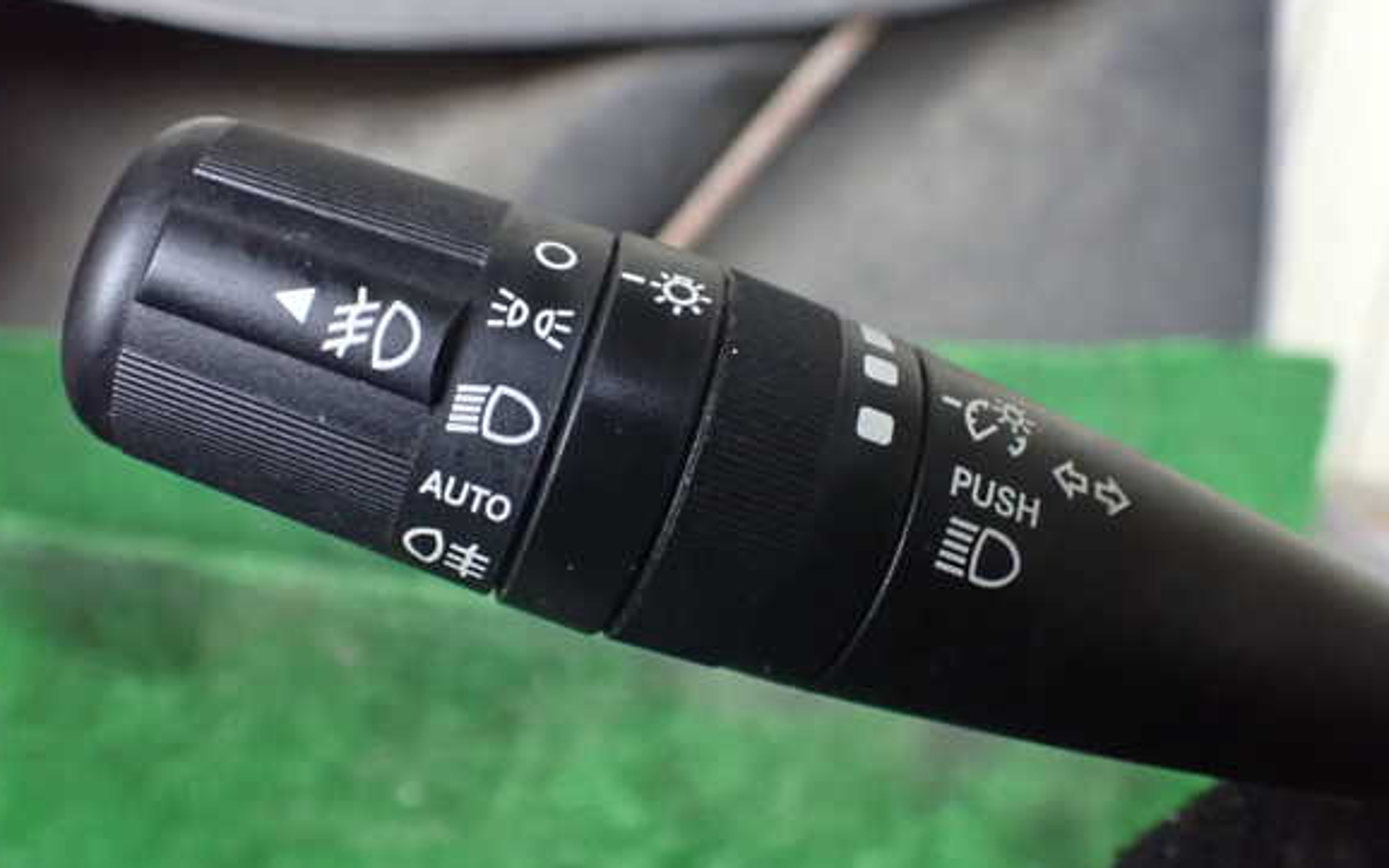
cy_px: 399
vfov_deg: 38.3
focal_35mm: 33
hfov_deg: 58.2
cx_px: 690
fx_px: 1249
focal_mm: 5.4
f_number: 2.3
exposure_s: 1/30
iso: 1250
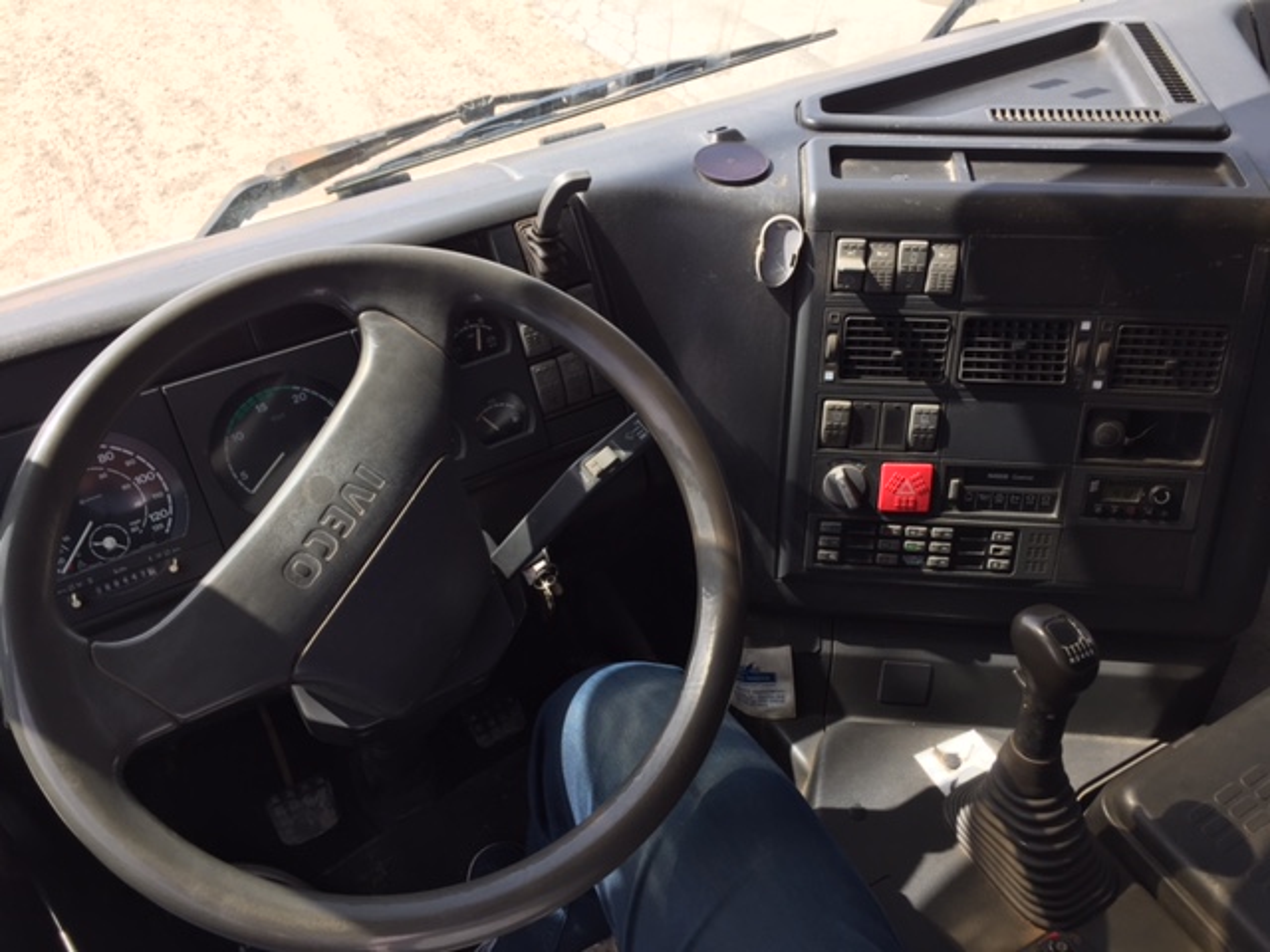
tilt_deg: -41.6
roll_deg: -1.8
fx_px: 1064
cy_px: 476
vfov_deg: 48.2
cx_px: 635
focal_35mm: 29
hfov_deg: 61.7
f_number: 2.2
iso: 32
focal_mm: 4.15
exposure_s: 1/465
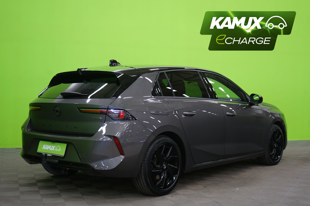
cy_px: 103
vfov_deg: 28.1
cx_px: 155
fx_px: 413
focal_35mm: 48
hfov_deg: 41.1
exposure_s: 1/8
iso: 400
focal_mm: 48
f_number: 4.5
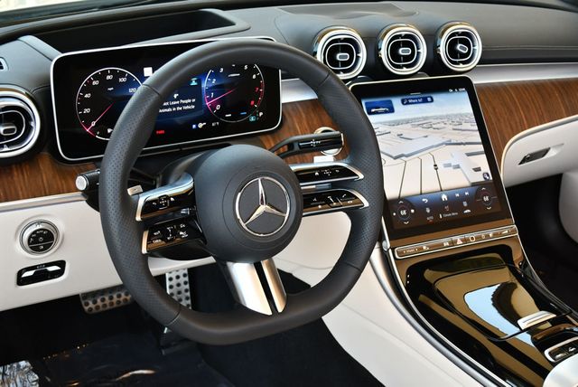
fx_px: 771
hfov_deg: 41.1
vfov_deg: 28.1
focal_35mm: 48
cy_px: 194
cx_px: 289
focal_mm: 24
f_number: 4
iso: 500
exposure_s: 1/250
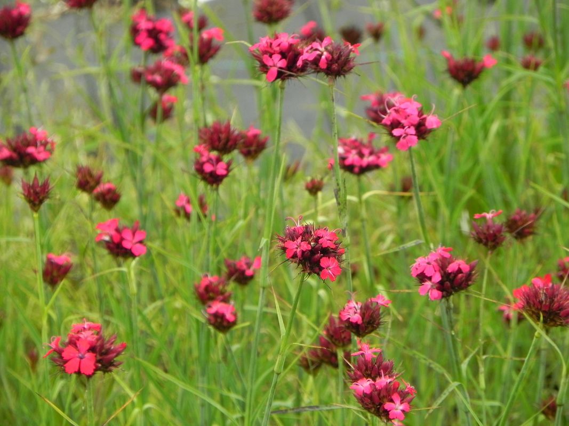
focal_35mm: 337
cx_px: 284
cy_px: 213
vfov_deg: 4.4
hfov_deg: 5.9
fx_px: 5539
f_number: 5
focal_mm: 59.9
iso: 160
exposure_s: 1/60
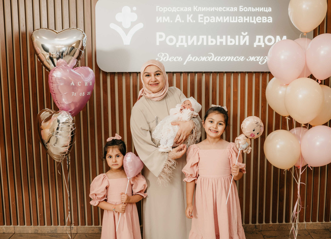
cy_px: 119
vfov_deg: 36.3
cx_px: 181
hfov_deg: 48.7
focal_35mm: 39
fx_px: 365
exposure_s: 1/160
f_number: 3.5
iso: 320
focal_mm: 35
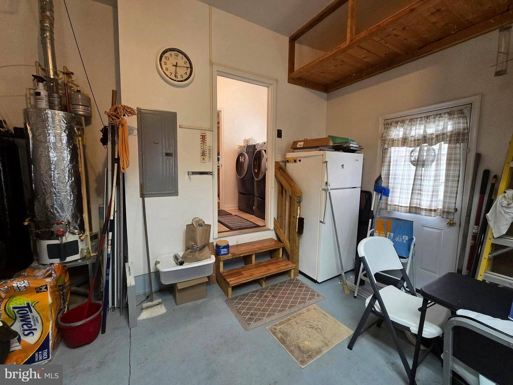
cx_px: 256
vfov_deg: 89.9
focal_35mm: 13
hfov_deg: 106.2
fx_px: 193
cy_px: 192
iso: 320
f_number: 2.2
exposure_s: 1/60
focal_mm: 2.2
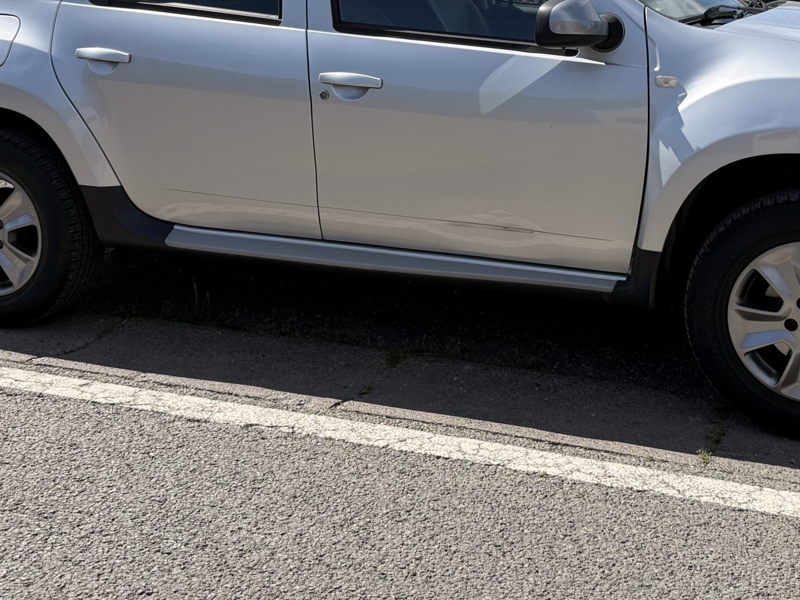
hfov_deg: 39.4
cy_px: 111
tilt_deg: -4.4
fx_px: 1109
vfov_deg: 29.5
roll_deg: +3.2
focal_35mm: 48
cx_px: 491
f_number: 1.78
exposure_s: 1/4167
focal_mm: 6.76
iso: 80
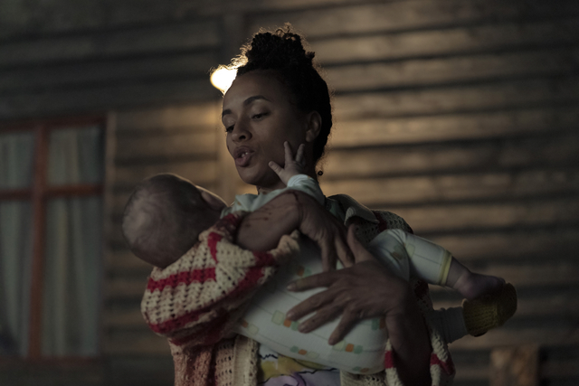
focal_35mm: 91
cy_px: 193
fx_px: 1464
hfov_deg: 22.4
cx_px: 290
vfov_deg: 15.0
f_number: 2.8
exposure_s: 1/160
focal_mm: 91
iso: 12800
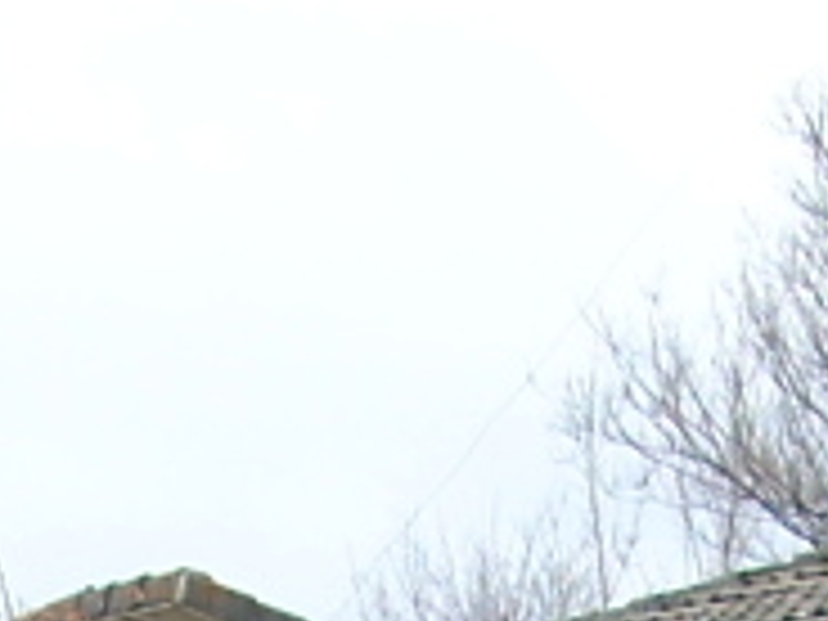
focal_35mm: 241
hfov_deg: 8.2
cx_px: 572
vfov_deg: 5.8
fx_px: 5765
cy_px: 1836
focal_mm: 6.2
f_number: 2.8
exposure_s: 1/125
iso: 64
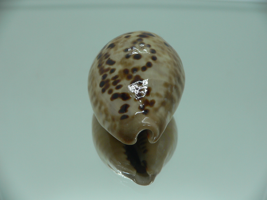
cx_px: 134
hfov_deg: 52.6
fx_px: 270
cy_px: 100
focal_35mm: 35
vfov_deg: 40.7
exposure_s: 1/60
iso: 80
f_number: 2.8
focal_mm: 4.6
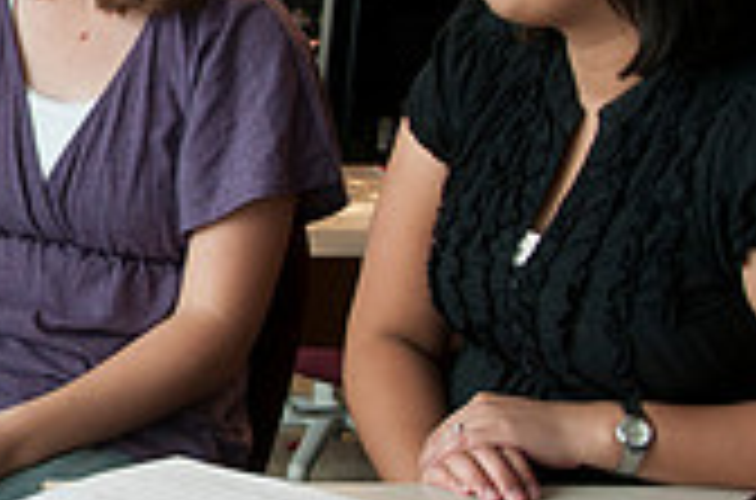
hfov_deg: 14.7
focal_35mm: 135
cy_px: 191
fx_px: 2827
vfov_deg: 10.1
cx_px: -171
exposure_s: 1/60
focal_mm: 26
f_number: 5.6
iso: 800
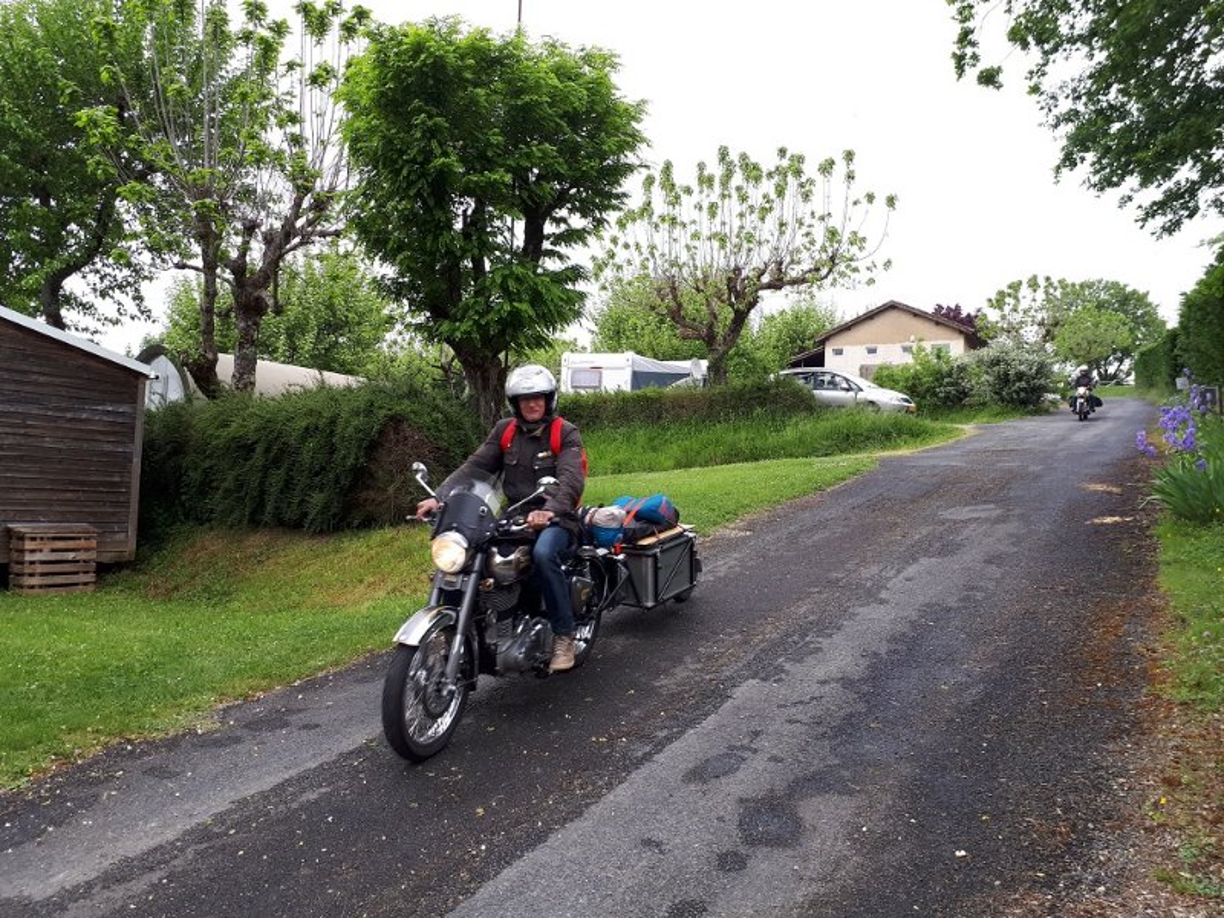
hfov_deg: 65.3
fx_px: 955
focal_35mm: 27
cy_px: 459
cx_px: 612
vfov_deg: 51.4
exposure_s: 1/144
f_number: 1.9
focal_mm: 3.6
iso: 40
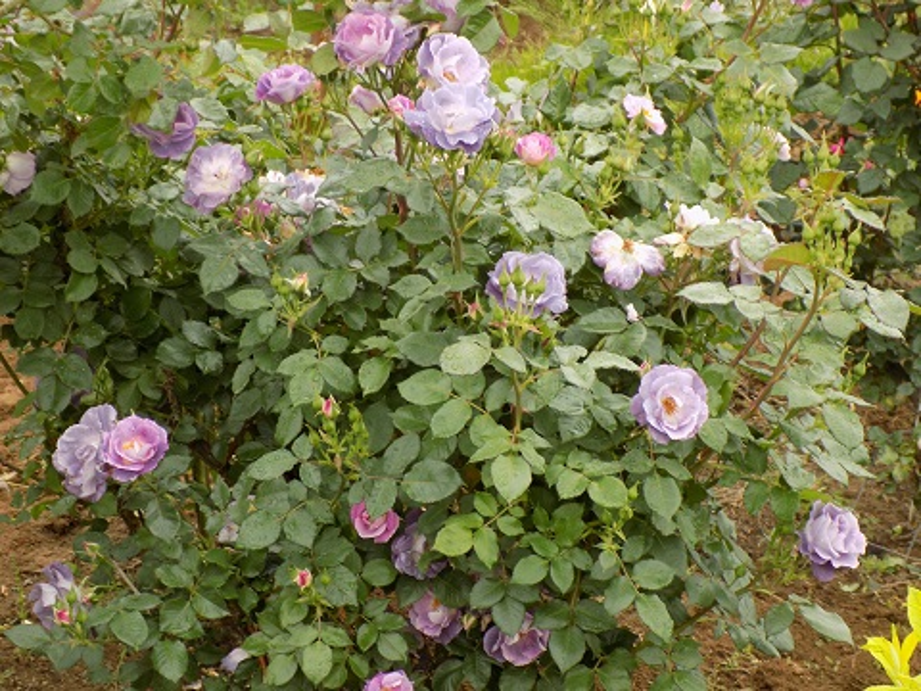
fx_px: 2847
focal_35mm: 107
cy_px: 346
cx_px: 460
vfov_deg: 13.8
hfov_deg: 18.4
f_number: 4.7
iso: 80
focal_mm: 19.1
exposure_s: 1/40
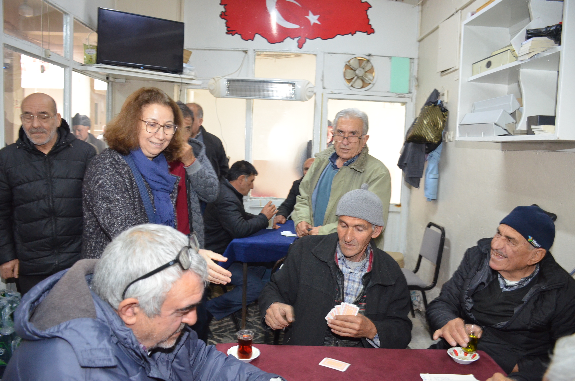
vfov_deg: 47.7
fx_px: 430
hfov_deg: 67.5
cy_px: 190
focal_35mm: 27
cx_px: 288
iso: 2000
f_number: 4
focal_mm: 18
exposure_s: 1/60
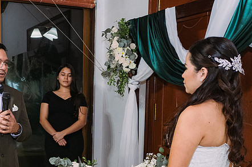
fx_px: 399
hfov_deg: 34.4
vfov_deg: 23.3
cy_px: 138
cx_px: 67
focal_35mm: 57
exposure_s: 1/160
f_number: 2.8
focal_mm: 15
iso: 2500
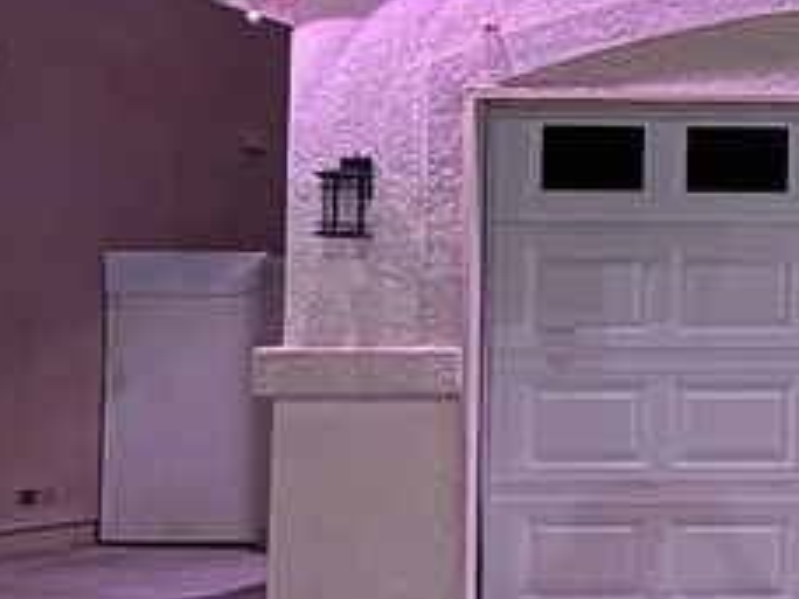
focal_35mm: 108
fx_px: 2493
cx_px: 1444
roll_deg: -0.2
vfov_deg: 13.7
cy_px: 235
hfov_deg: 15.6
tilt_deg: +3.3
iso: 1250
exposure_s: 1/13
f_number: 1.78
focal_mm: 6.76
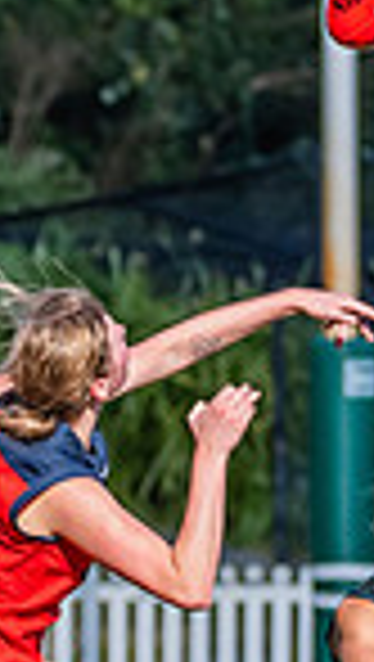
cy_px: 504
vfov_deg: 1.6
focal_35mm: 1319
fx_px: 23188
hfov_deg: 0.9
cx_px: 470
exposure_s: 1/1600
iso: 800
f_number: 7.1
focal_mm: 220
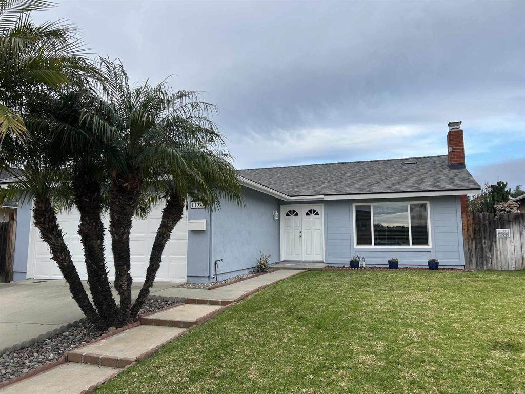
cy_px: 197
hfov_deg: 67.3
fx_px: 394
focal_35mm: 26
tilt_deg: +6.0
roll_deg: +0.5
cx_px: 262
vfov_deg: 53.1
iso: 50
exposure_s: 1/840
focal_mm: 5.7
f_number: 1.5
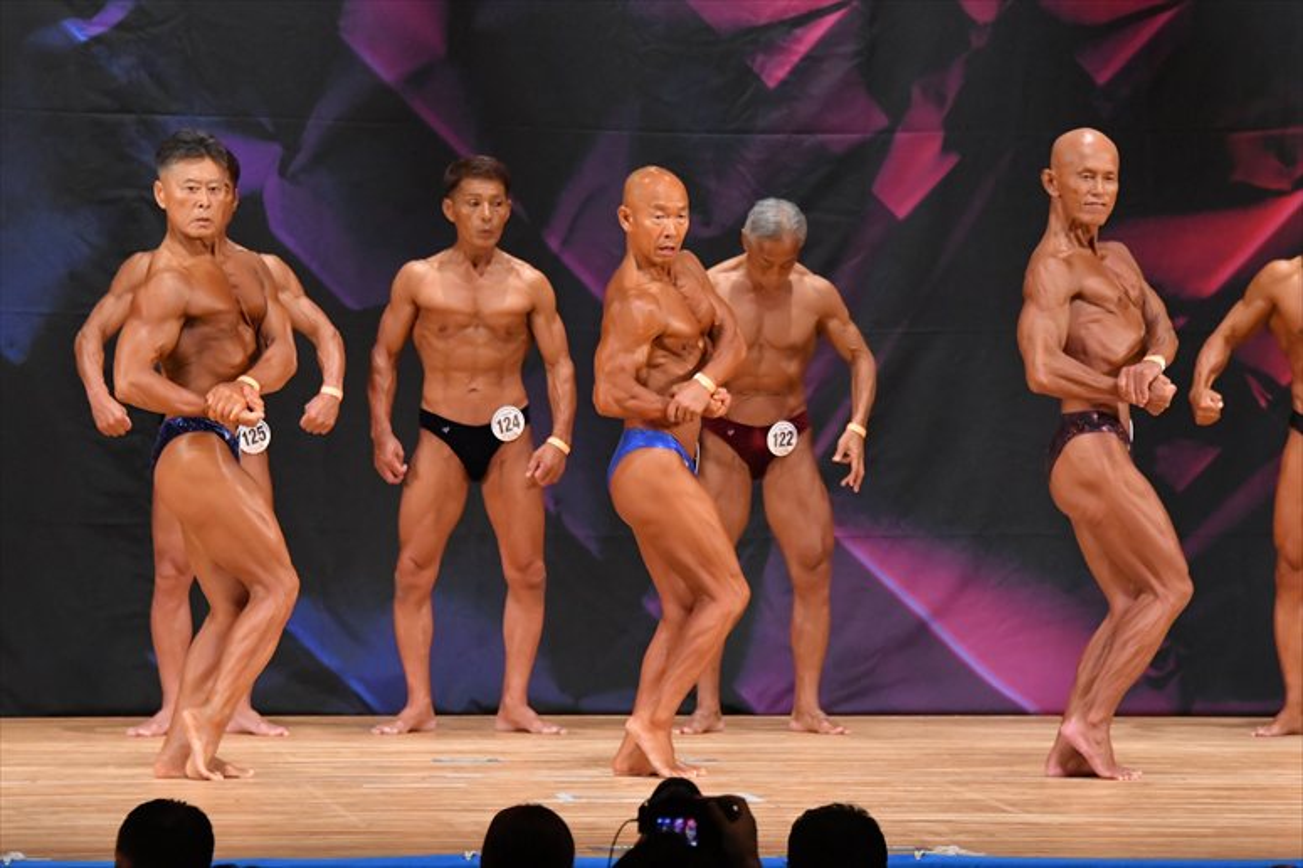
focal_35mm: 255
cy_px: 434
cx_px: 652
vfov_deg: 5.4
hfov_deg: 8.1
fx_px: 9225
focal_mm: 170
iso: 5600
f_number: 5.6
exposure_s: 1/400
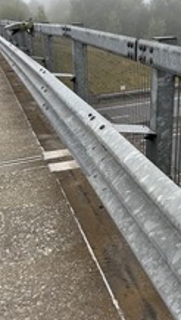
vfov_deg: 42.8
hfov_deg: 25.0
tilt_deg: -22.4
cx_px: 87
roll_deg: +1.7
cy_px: 169
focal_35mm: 48
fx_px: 409
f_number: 1.78
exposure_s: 1/660
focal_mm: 6.76
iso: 80
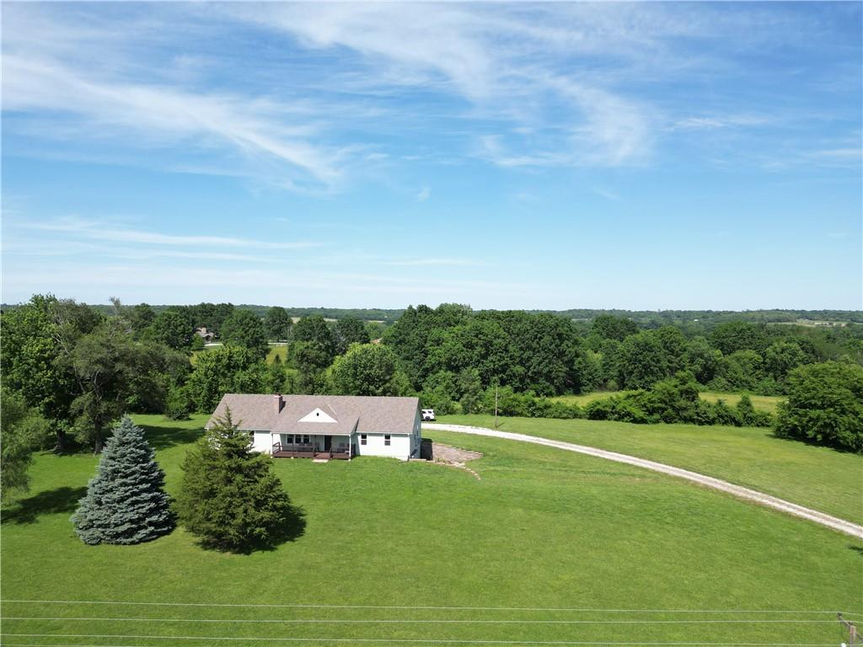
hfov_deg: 71.6
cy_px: 324
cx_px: 432
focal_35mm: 24
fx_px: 598
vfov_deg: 56.8
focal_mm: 6.72
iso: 100
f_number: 1.7
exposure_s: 1/2000
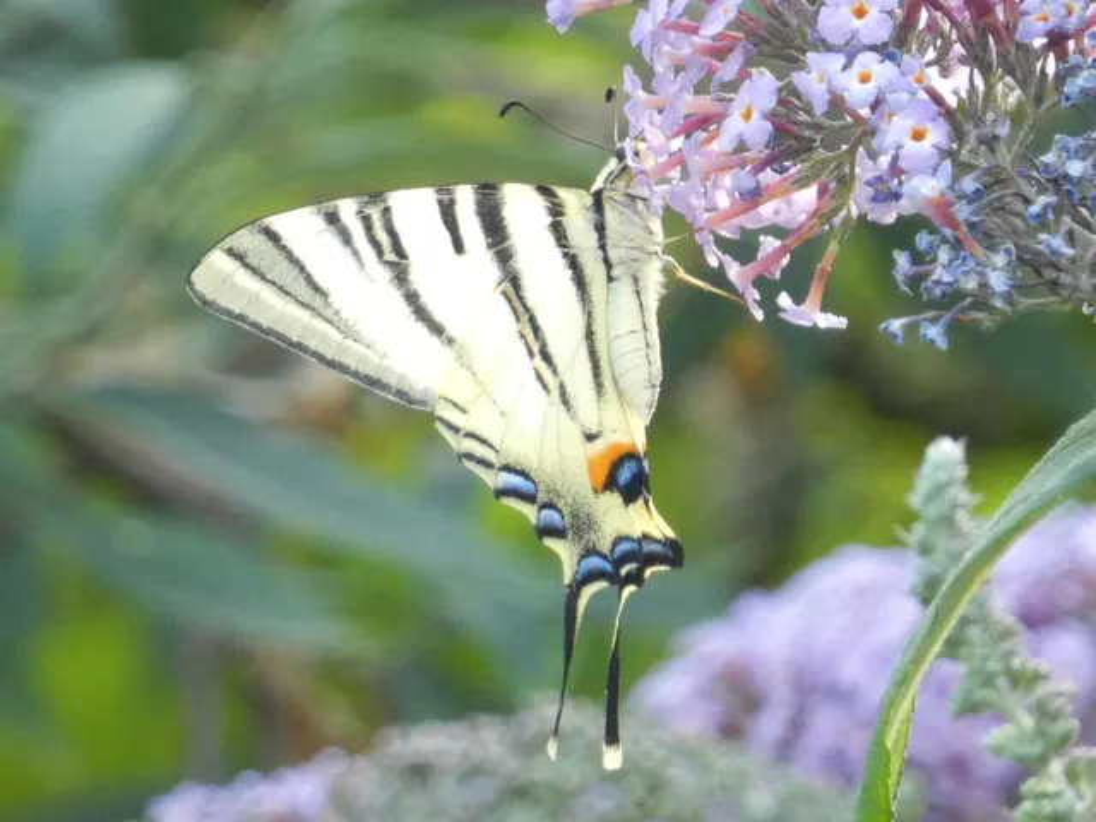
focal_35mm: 500
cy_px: 411
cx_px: 548
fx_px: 15831
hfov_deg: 4.0
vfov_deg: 3.0
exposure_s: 1/100
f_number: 5.6
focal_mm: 89.5
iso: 500
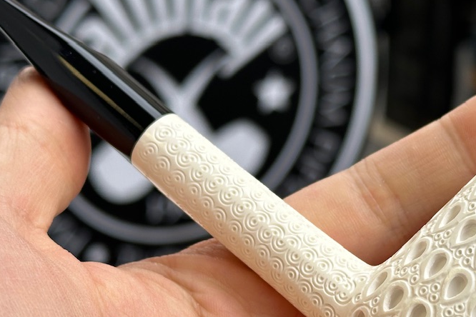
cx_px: 327
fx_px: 1269
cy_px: 186
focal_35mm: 96
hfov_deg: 21.1
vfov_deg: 14.2
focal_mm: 6.86
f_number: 1.78
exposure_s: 1/280
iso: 64
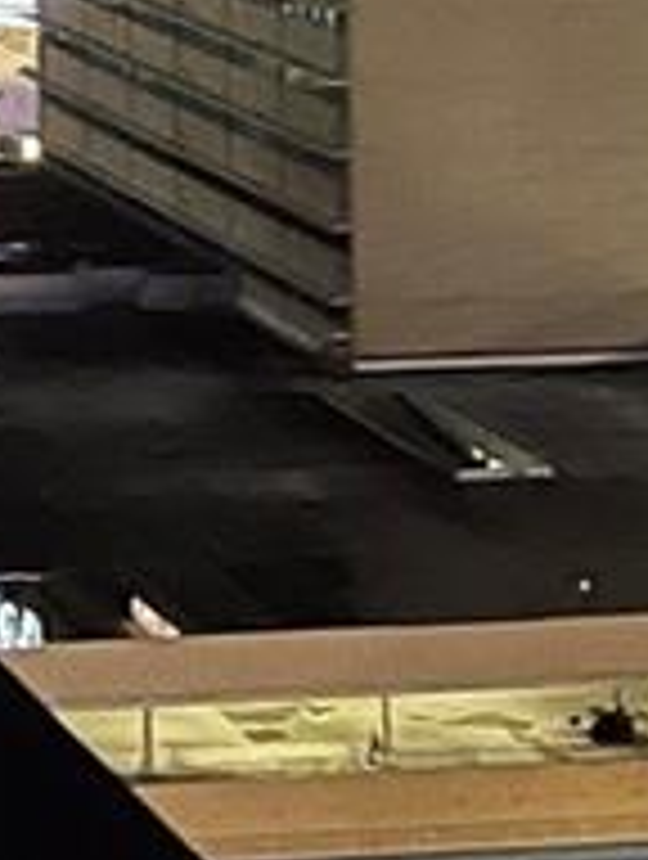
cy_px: -729
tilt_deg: +2.9
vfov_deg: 11.2
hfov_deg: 8.8
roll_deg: +0.0
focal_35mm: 163
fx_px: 4055
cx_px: -454
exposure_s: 1/11
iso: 800
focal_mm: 5.1
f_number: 1.6
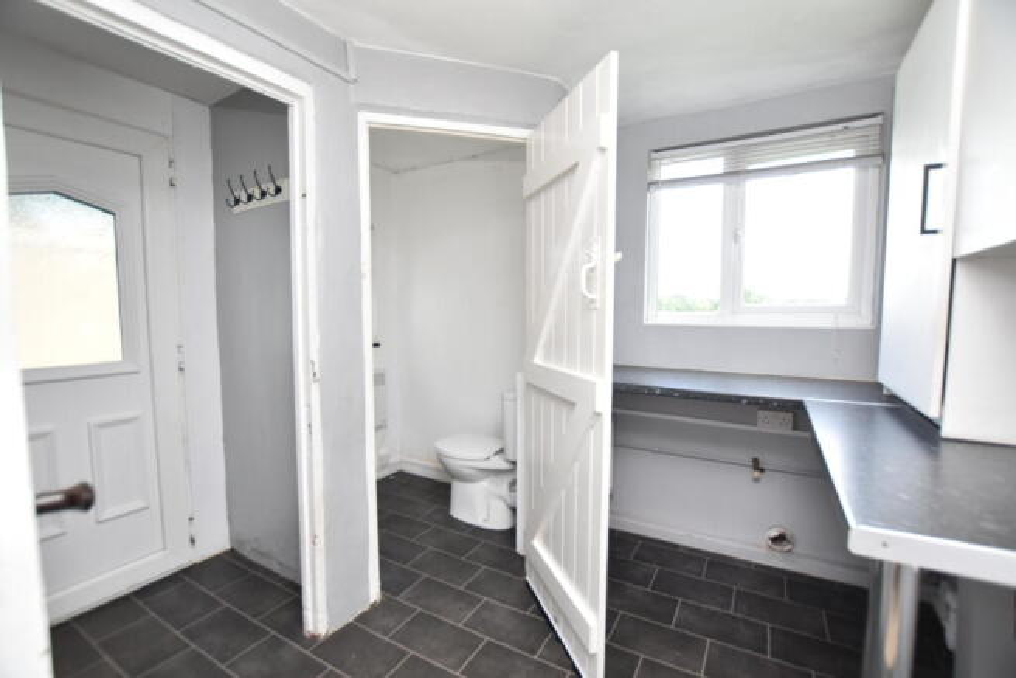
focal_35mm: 15
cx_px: 508
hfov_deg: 100.4
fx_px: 423
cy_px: 339
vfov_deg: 77.4
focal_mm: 10
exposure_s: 1/250
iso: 560
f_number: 3.5
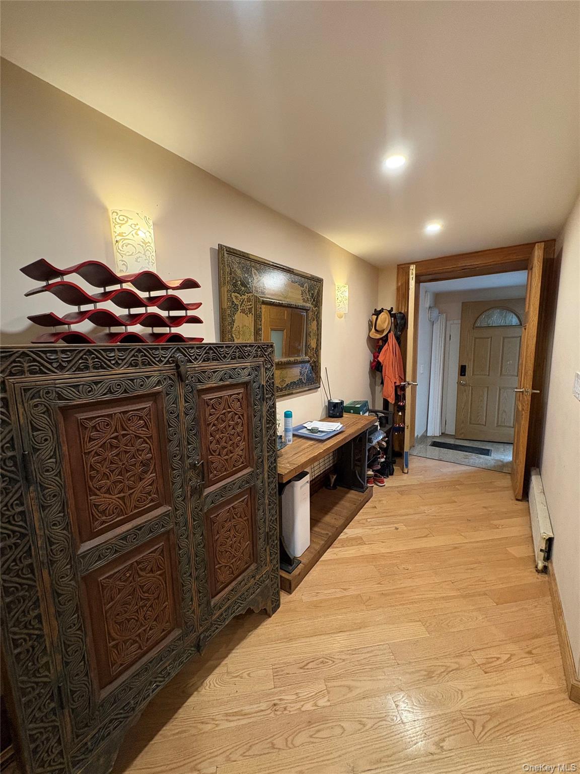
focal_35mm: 14
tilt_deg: -7.2
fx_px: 313
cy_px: 387
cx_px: 290
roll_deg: +0.5
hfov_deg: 85.7
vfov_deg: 102.1
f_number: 2.2
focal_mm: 2.22
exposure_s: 1/60
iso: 400
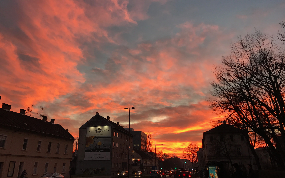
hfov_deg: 62.9
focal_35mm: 30
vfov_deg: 41.7
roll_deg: +0.5
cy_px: 75
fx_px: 233
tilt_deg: +22.1
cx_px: 141
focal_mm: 3.99
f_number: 1.8
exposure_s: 1/62
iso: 25
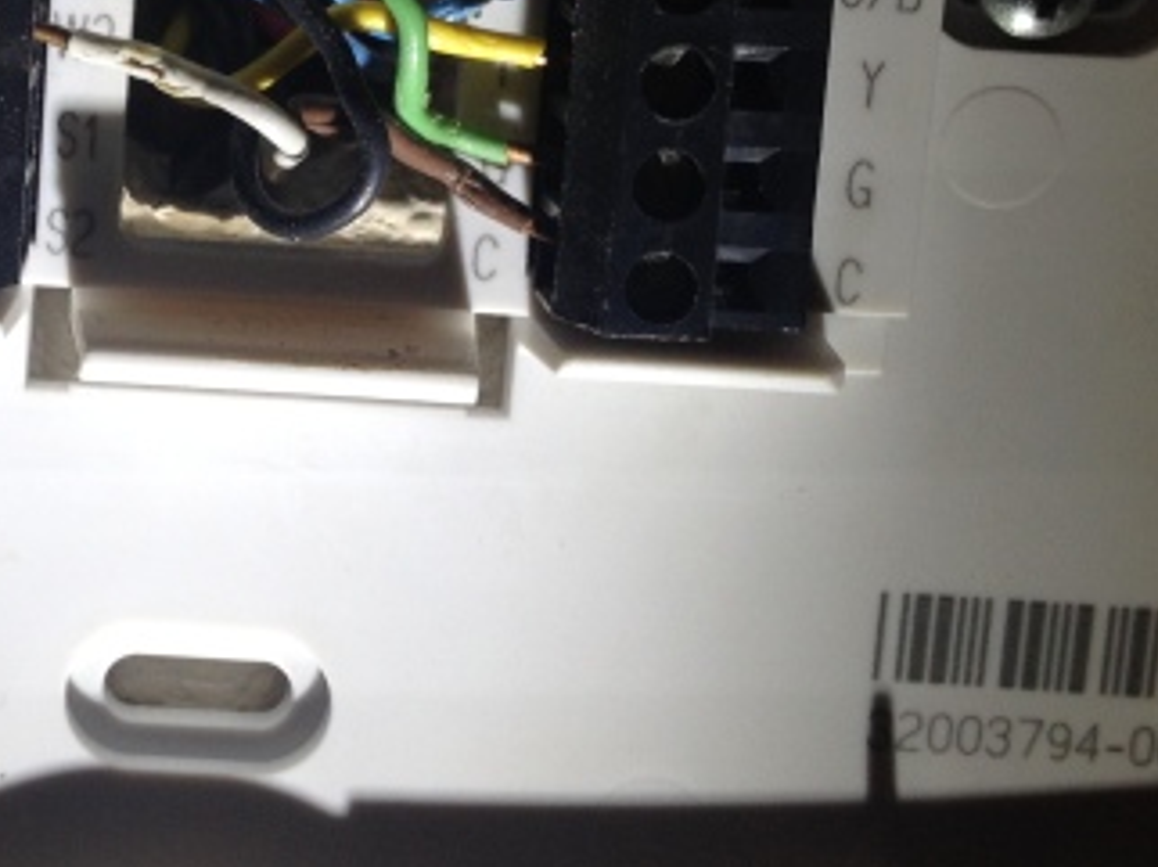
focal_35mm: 87
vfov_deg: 16.8
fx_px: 2908
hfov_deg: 22.2
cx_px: 237
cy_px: 183
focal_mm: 4.28
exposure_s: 1/162
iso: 50
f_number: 2.4
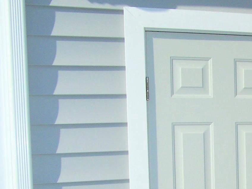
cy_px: 202
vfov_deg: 15.7
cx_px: 266
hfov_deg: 20.5
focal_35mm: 92
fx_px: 670
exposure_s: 1/1000
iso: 80
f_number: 5.6
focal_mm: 6.3
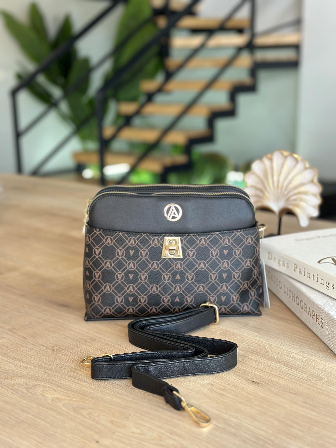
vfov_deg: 39.7
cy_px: 224
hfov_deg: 30.3
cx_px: 168
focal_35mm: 48
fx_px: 621
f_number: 1.78
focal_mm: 6.86
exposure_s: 1/129
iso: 100
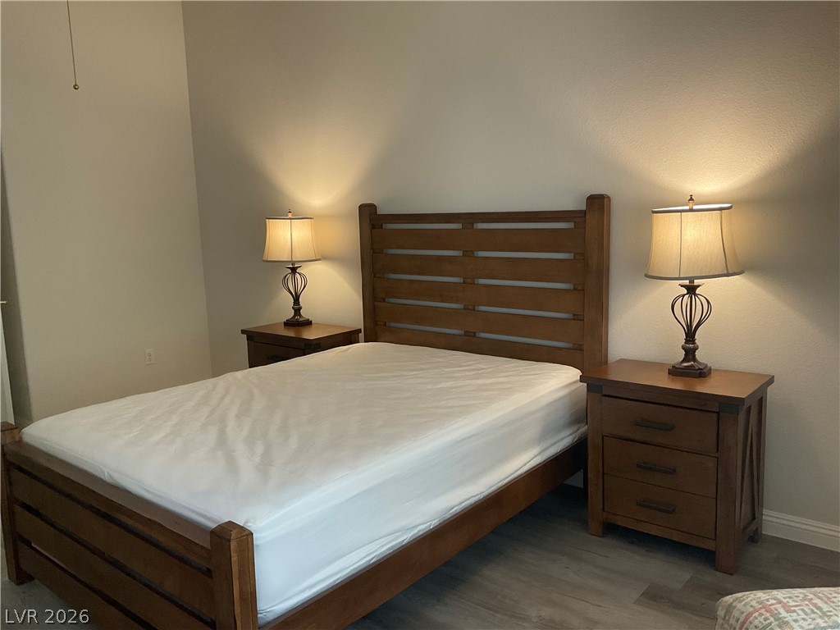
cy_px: 315
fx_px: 704
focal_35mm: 29
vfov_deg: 48.2
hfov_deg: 61.7
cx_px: 420
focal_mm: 3
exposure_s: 1/60
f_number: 1.8
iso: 125
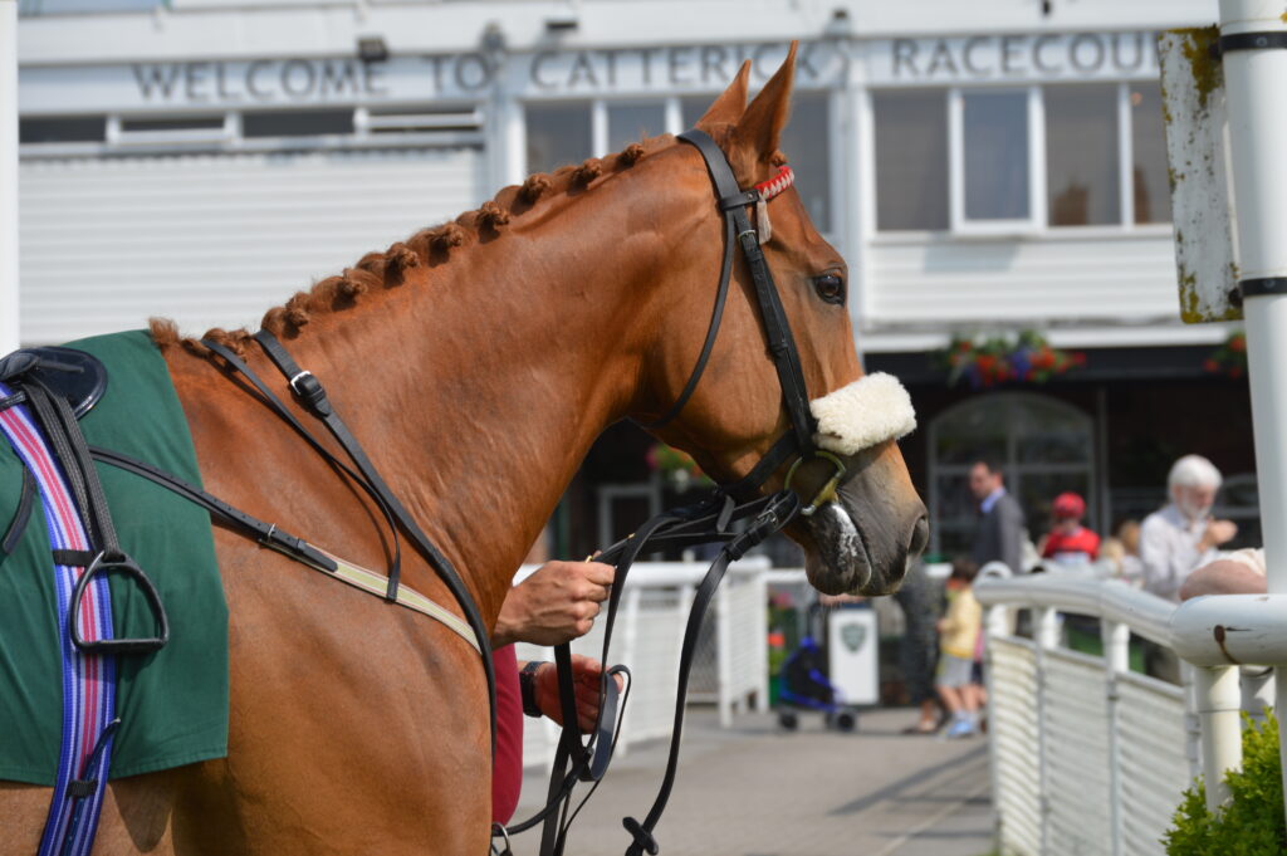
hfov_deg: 14.4
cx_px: 644
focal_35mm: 142
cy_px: 428
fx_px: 5090
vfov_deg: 9.6
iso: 100
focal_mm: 95
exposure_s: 1/640
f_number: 6.3
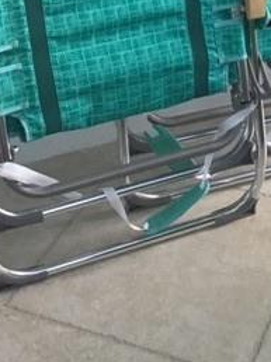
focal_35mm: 77
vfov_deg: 23.7
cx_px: 237
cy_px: -38
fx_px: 805
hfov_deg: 18.8
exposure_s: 1/40
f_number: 2.4
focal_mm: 3.3
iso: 32
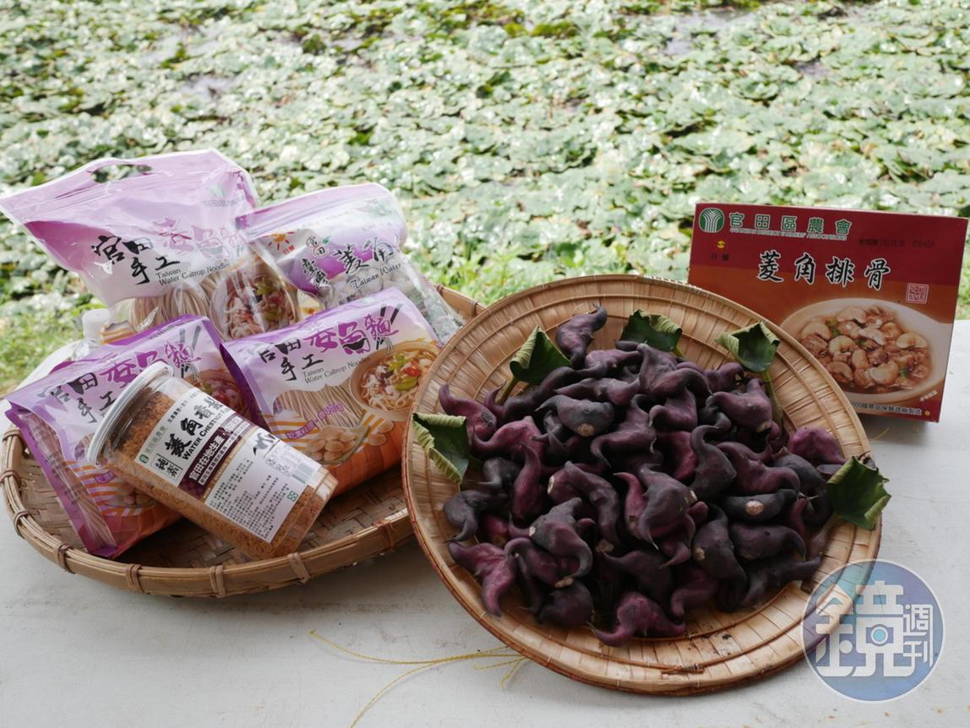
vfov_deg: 46.8
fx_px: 841
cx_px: 485
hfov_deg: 59.9
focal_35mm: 30
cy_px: 364
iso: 200
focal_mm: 15
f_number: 4
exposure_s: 1/500
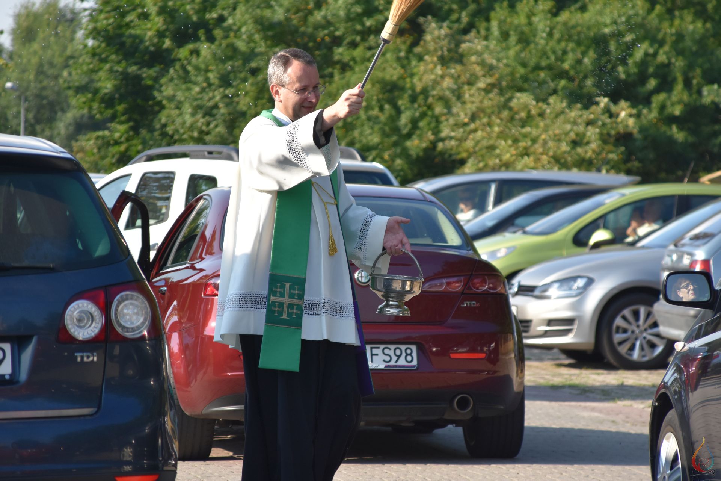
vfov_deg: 5.4
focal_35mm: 255
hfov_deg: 8.1
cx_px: 360
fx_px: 5107
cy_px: 240
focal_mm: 170
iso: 800
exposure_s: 1/1000
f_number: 8
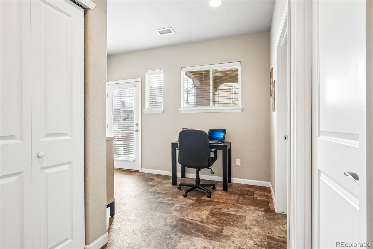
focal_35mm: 16
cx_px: 186
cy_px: 124
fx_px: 171
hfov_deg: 95.0
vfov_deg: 72.0
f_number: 8
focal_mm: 11
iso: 400
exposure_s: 1/30
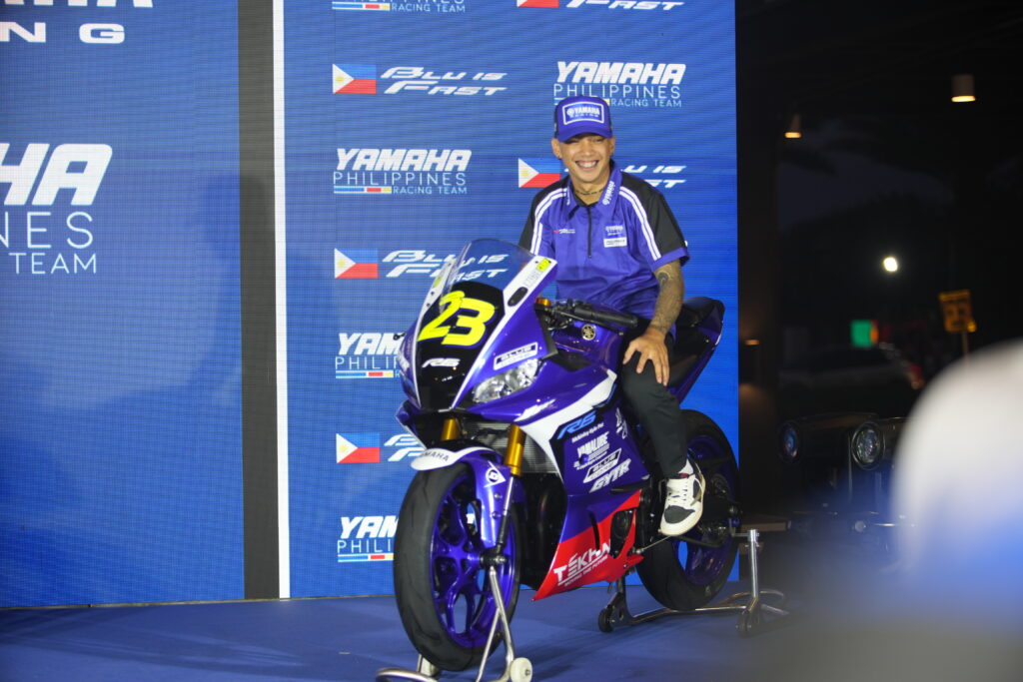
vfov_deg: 15.2
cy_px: 341
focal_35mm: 90
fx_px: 2558
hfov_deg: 22.6
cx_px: 512
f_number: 2.8
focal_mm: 90
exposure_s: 1/125
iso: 400
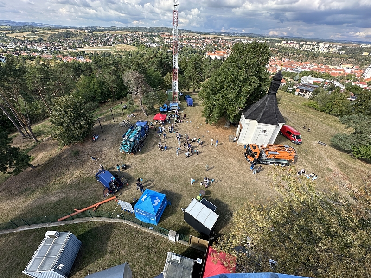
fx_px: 150
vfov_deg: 85.7
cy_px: 139
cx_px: 186
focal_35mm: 14
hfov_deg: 102.1
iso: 40
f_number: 2.2
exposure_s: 1/720
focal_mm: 2.22
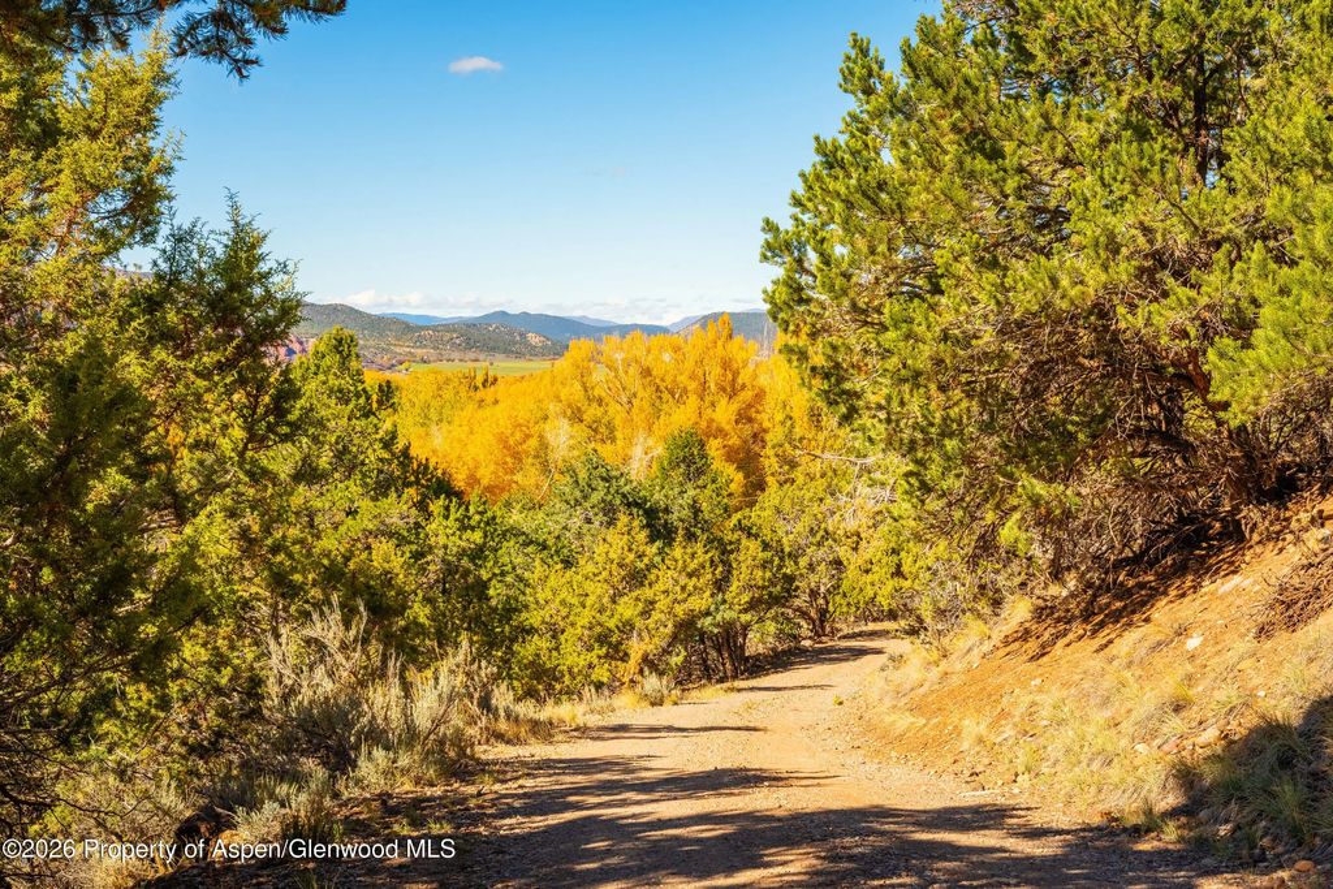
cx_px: 666
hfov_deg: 39.4
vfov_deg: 26.8
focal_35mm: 50
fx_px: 1863
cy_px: 444
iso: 400
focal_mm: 50.3
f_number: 11
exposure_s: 1/4000
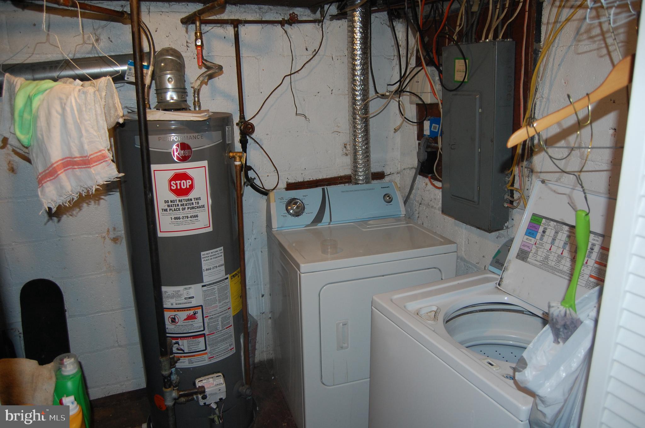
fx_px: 483
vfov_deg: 47.8
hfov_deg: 67.4
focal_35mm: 27
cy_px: 214
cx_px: 322
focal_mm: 18
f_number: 3.5
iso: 400
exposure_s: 1/60
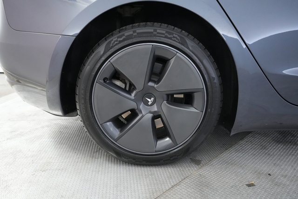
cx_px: 149
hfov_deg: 71.5
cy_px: 100
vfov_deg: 51.2
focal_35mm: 25
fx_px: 207
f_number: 2.8
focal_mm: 25
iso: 8000
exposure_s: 1/160
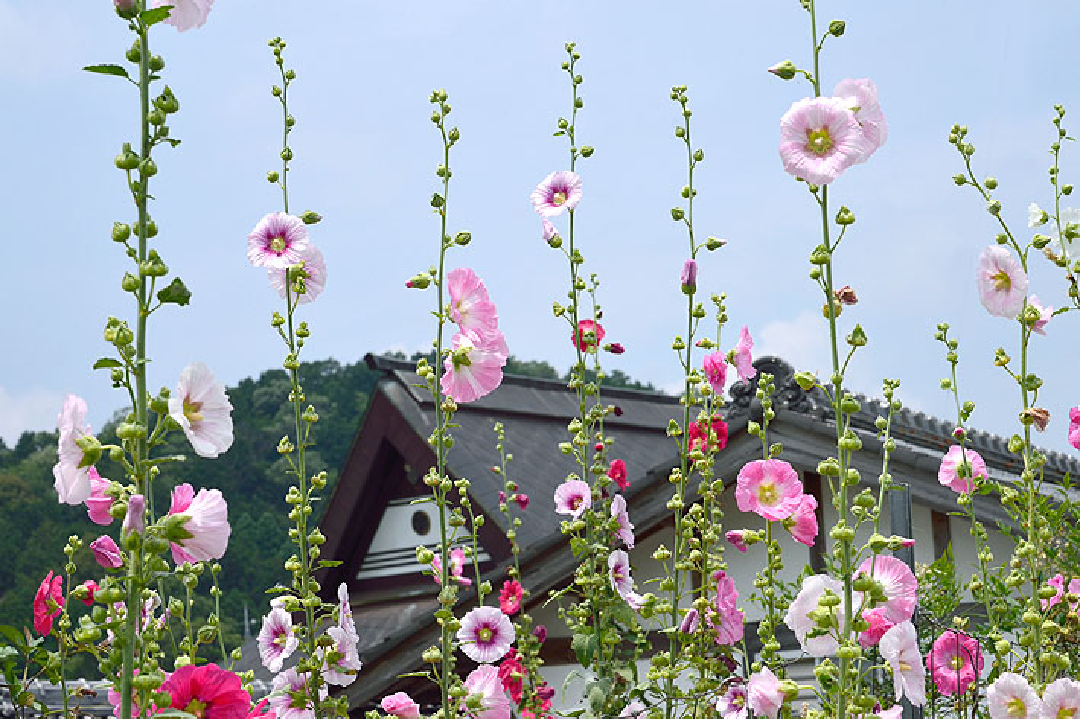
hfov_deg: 23.9
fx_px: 2549
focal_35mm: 85
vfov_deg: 16.1
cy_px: 360
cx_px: 540
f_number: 13
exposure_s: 1/500
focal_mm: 85
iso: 320
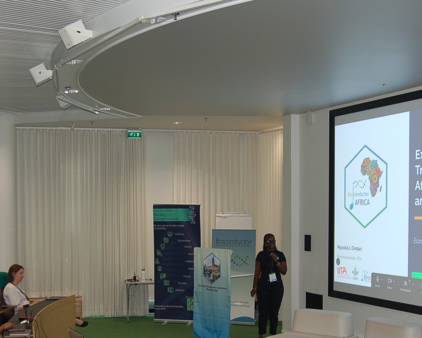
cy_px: 250
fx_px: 762
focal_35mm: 61
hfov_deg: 30.9
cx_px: 234
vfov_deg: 24.7
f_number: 2.8
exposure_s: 1/60
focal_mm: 22
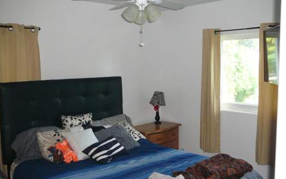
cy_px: 100
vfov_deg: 33.5
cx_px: 144
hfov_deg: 51.5
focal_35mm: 38
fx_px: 296
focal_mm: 5.2
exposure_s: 1/30
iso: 160
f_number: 2.8
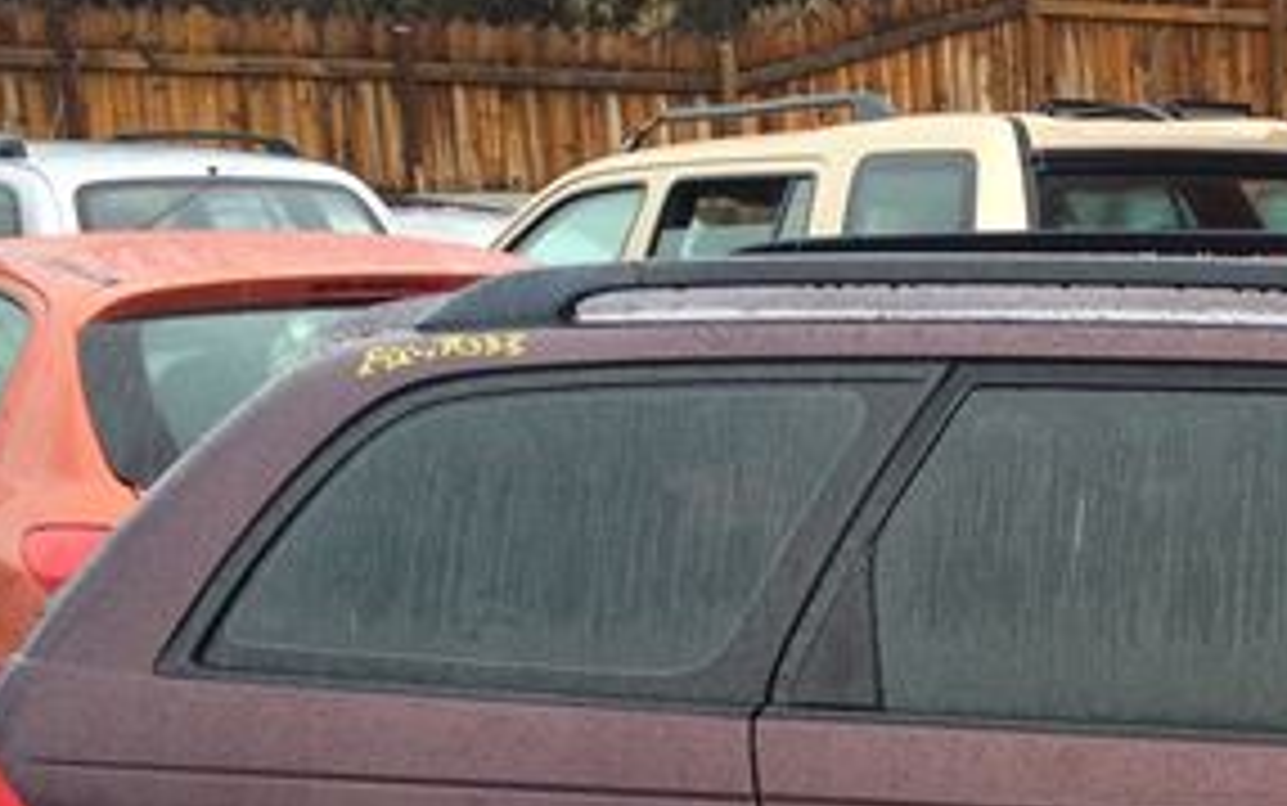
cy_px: 1094
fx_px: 3018
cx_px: 1701
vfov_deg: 14.5
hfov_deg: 21.6
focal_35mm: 86
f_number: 2.2
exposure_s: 1/205
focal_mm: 4.15
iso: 32
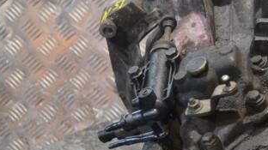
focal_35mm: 127
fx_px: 902
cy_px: 115
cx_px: 253
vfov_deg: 9.5
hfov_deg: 16.6
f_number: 5.3
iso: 3200
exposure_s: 1/80
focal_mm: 42
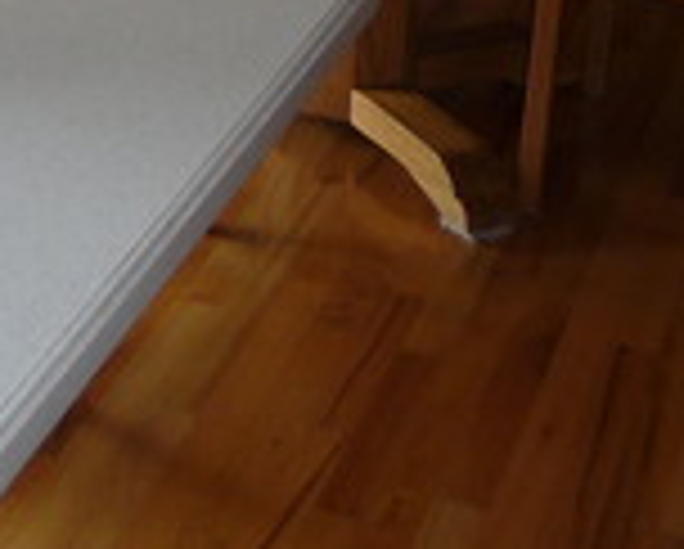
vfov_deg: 12.2
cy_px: -486
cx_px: -76
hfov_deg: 16.2
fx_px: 2331
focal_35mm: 115
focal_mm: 4.7
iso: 100
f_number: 3.3
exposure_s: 1/30
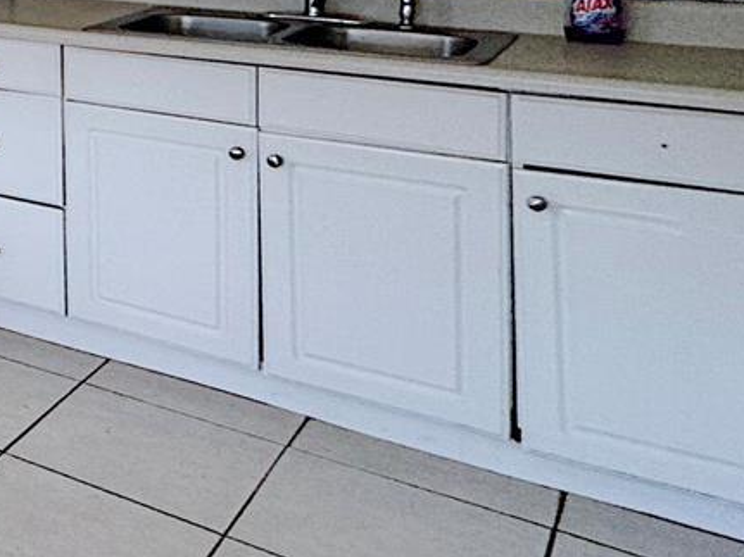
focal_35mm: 52
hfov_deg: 24.7
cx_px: -464
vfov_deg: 25.5
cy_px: -90
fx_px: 1117
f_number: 2.2
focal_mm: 2.22
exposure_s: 1/120
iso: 125
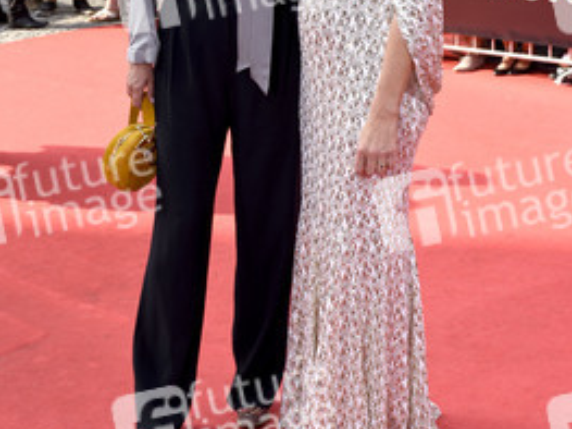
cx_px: 287
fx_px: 1267
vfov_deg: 19.0
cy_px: 91
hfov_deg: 25.4
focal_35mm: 77
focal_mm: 35
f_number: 6.3
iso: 160
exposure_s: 1/160
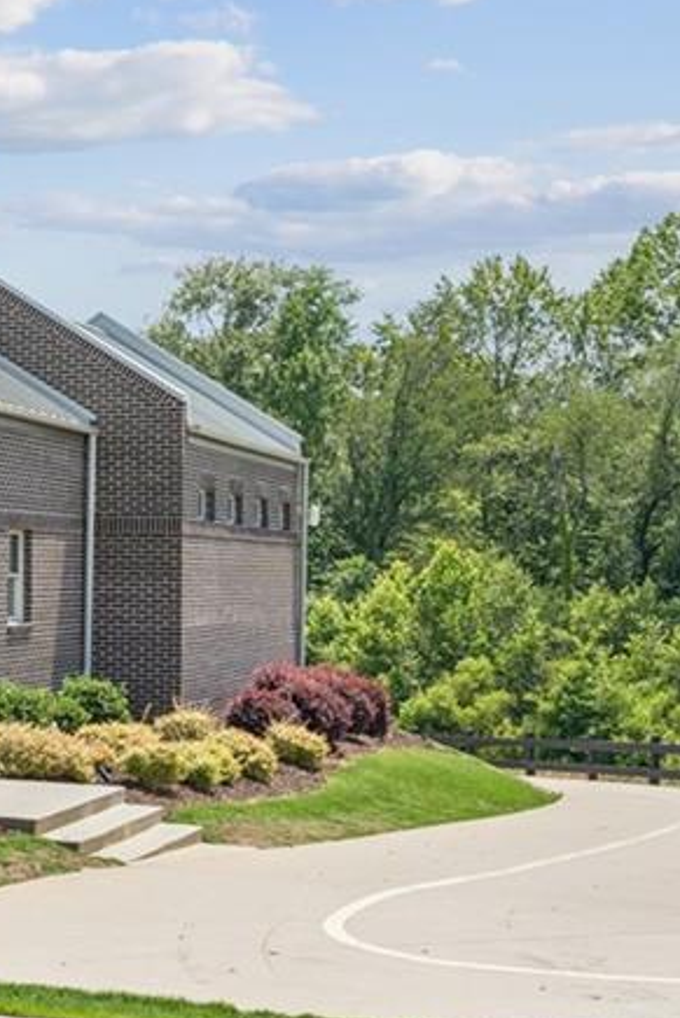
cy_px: 372
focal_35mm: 69
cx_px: -290
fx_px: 1958
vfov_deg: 29.0
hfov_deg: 17.9
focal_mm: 29.5
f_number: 8
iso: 100
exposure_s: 1/200
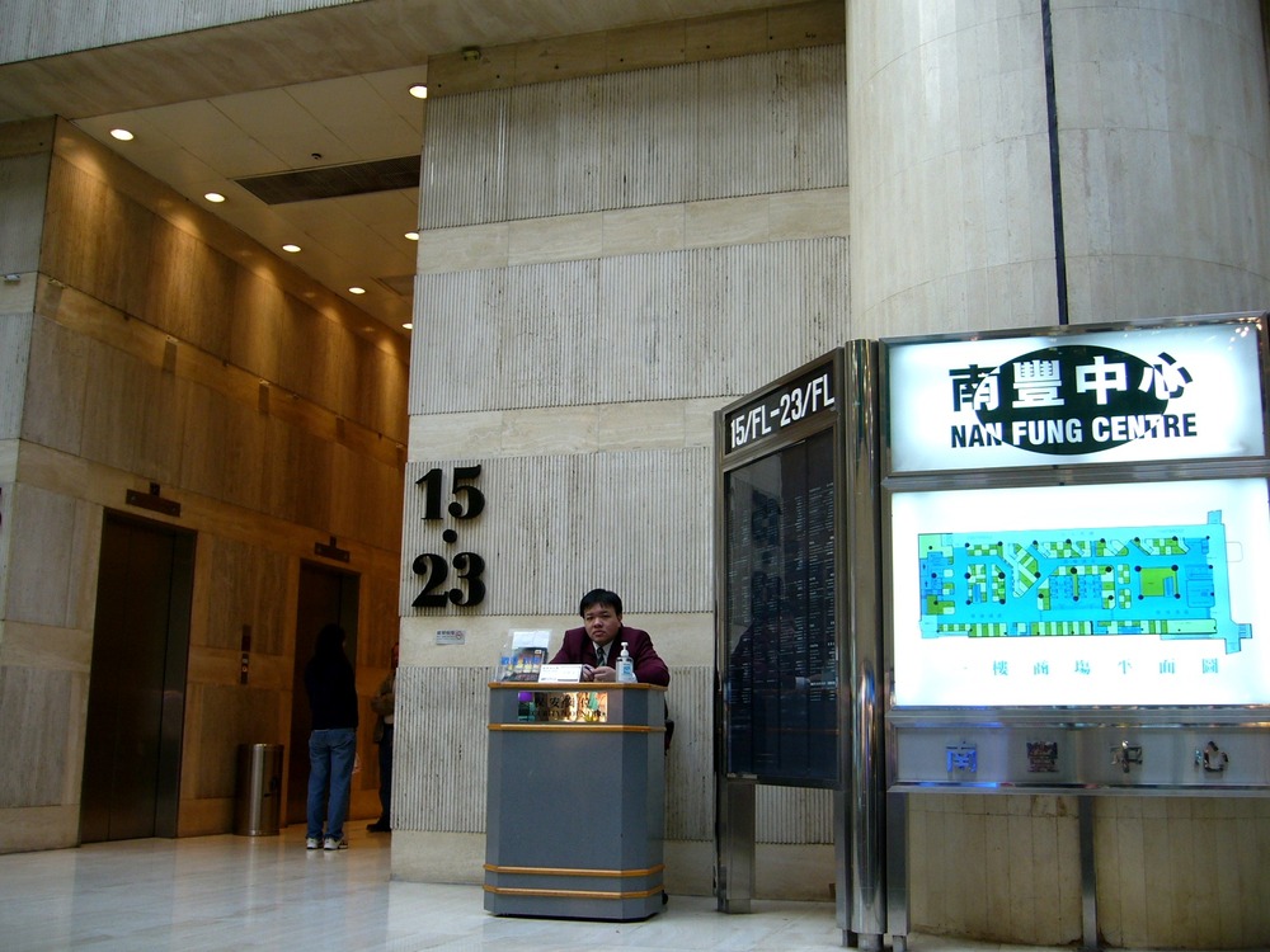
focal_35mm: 35
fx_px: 1284
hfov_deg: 52.6
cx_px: 635
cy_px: 476
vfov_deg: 40.7
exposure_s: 1/30
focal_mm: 5.8
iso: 80
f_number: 2.8
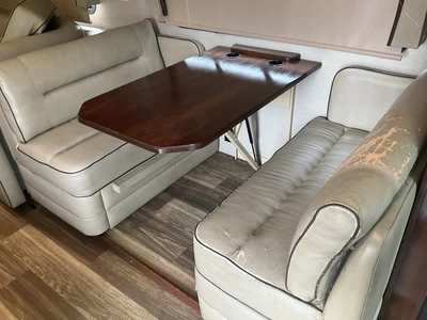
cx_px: 214
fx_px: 358
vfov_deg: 48.2
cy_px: 160
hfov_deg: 61.7
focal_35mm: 29
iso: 125
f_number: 1.8
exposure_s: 1/60
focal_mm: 3
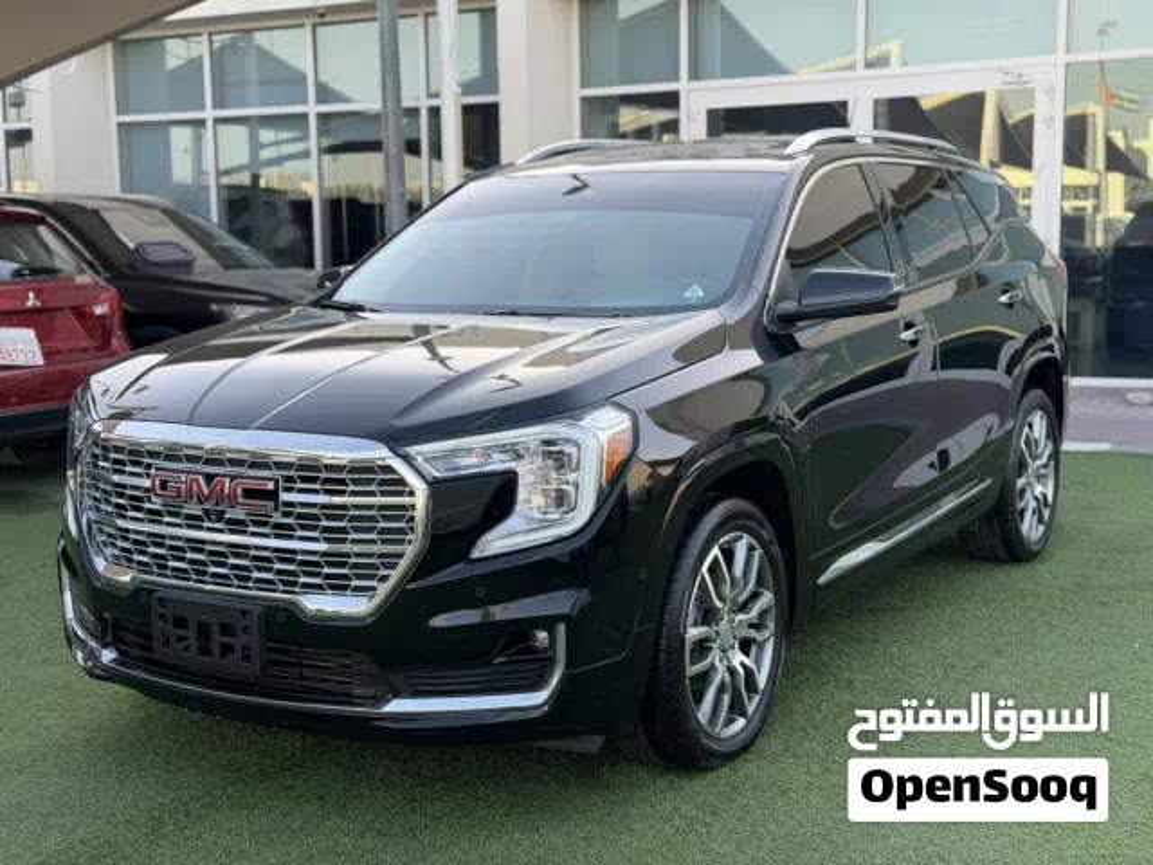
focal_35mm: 48
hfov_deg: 39.7
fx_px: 1599
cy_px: 432
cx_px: 576
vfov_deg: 30.3
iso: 64
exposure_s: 1/611
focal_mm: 6.76
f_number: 1.78
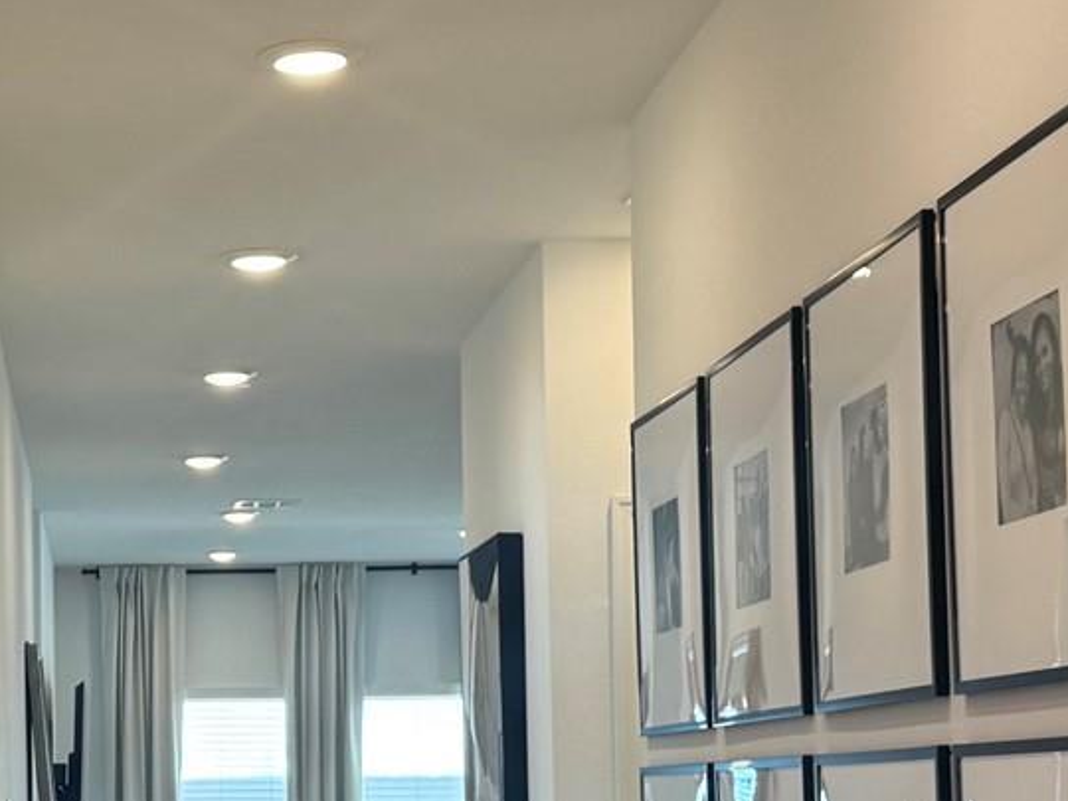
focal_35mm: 91
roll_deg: +0.4
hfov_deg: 20.9
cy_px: 625
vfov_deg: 16.1
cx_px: 30
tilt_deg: +3.0
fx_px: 2808
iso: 100
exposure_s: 1/148
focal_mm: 6.76
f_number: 1.78
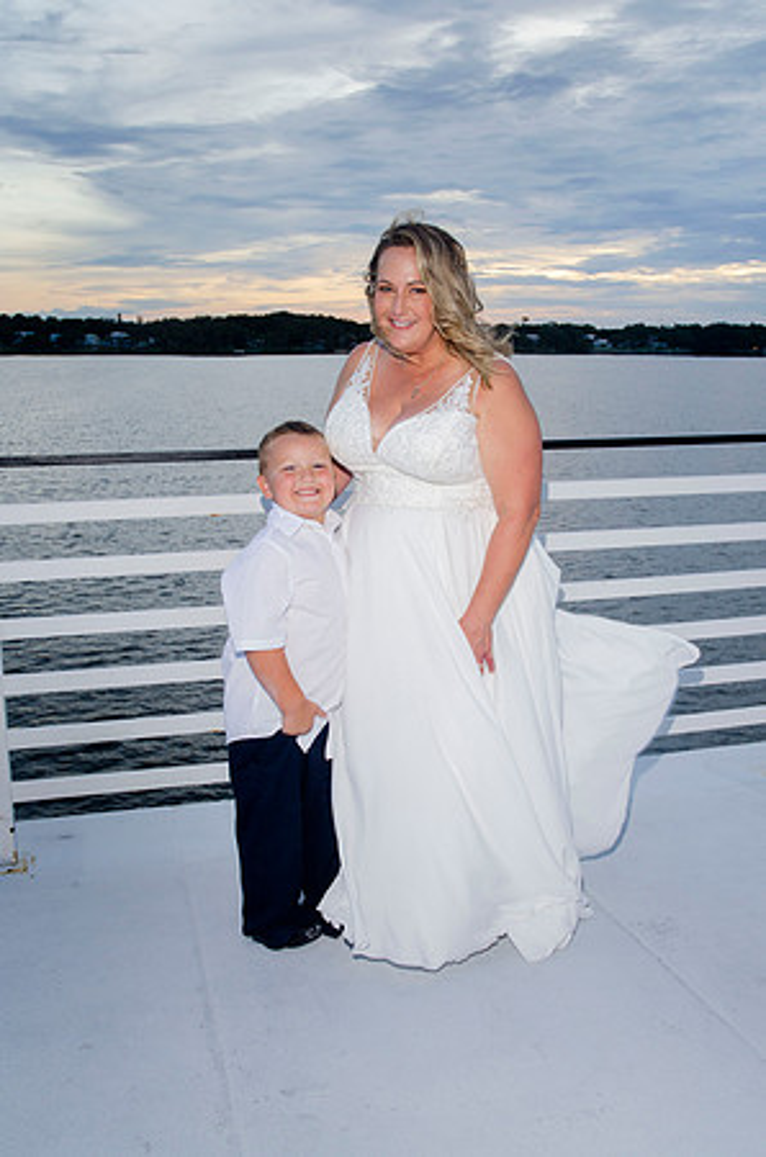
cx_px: 383
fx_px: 1154
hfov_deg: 36.7
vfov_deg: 53.2
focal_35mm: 36
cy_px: 578
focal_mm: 24
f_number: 5.6
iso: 200
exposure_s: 1/100
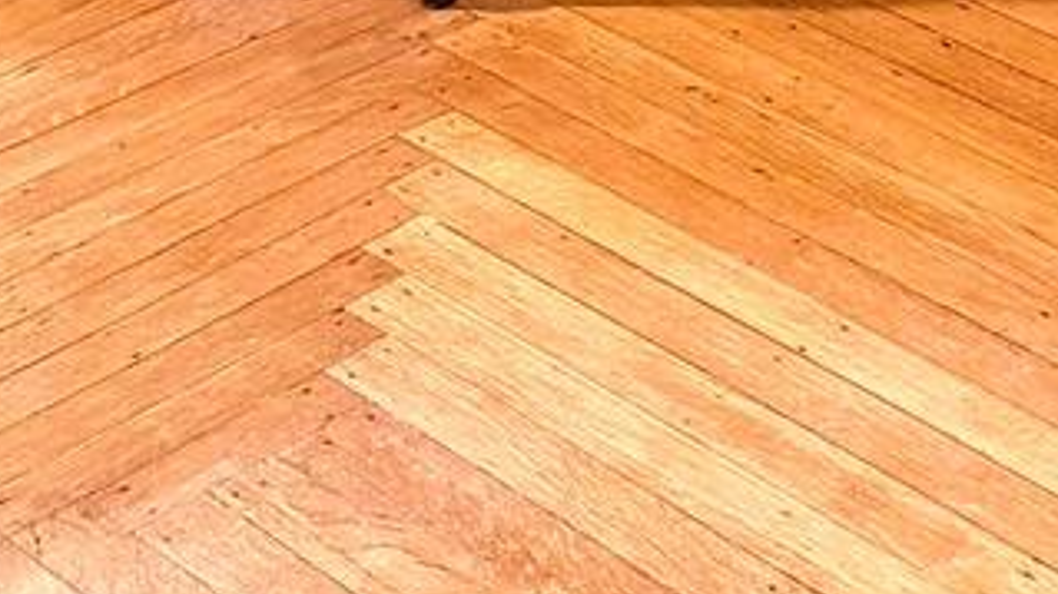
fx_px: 3533
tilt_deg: -6.3
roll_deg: +0.3
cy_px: -1354
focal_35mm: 126
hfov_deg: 16.3
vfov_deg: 7.9
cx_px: 1274
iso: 640
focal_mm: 6.76
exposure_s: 1/40
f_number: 1.78
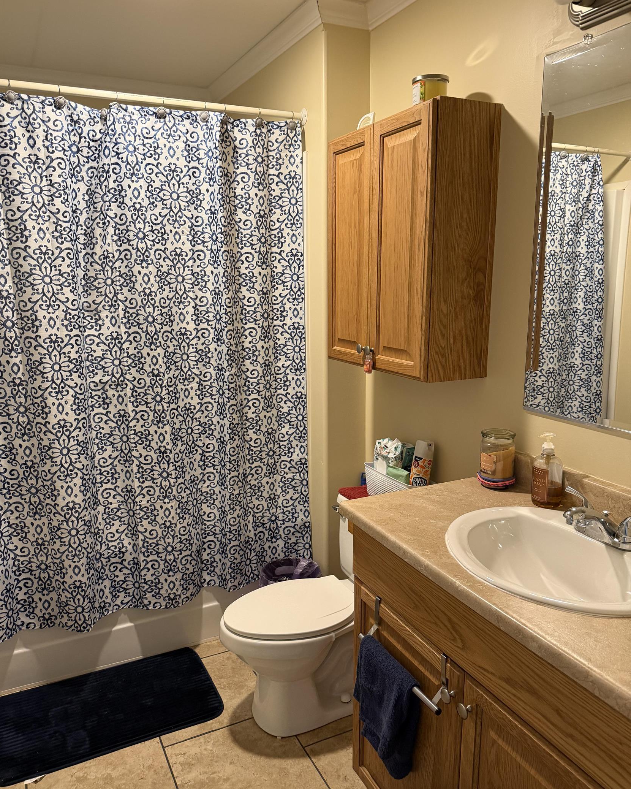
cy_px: 395
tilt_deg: -11.4
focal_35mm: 26
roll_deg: -0.1
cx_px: 303
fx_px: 607
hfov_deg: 54.9
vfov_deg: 66.0
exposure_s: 1/60
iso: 320
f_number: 1.78
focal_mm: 6.76
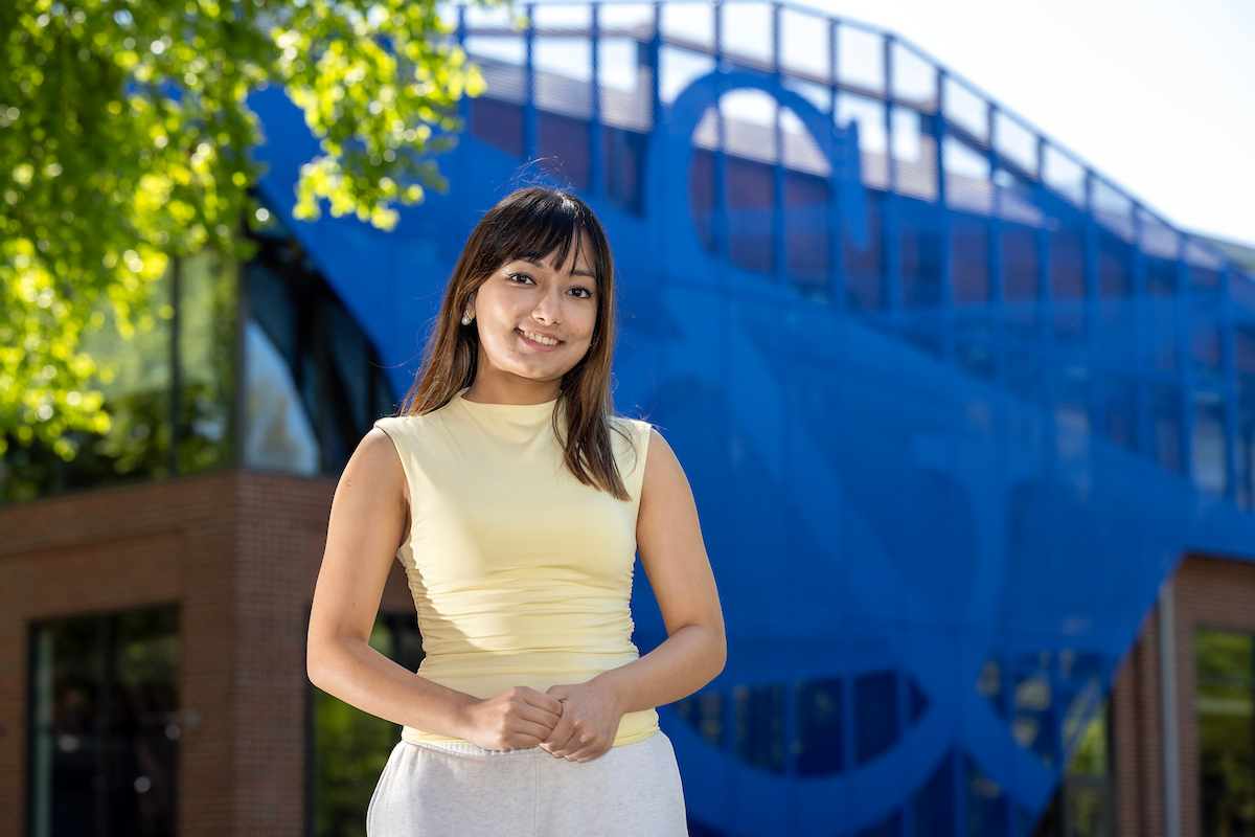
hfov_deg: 21.9
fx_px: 3242
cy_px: 418
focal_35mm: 93
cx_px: 628
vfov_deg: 14.7
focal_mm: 93
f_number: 5
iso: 100
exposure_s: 1/200
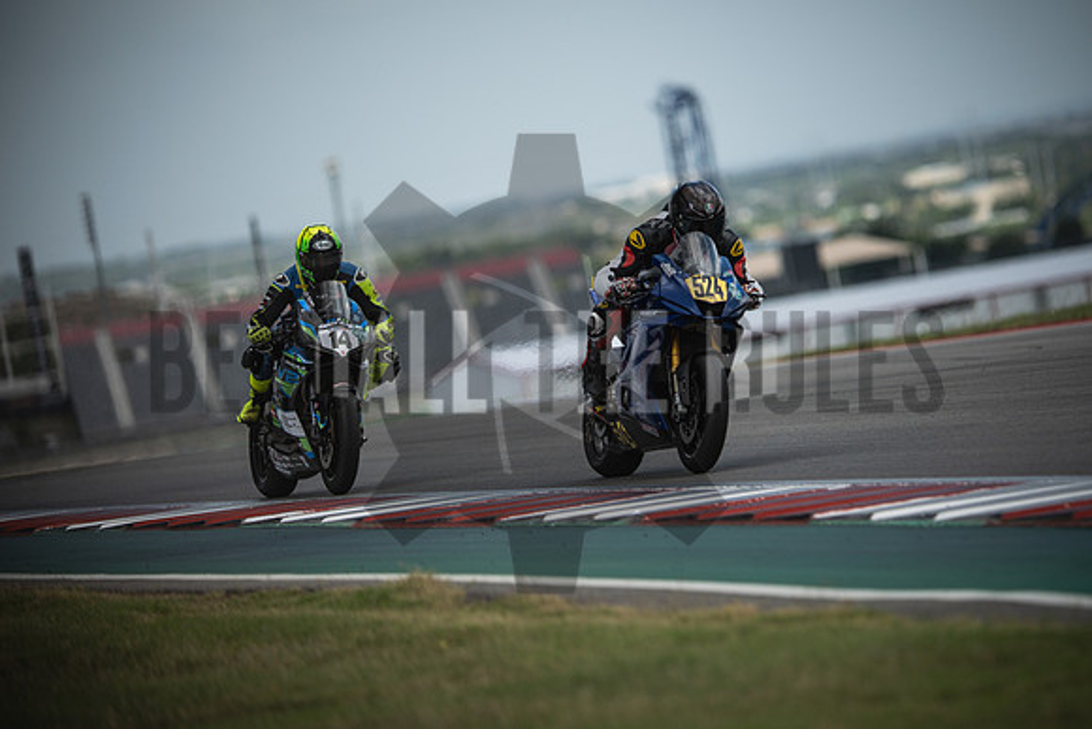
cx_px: 546
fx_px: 9102
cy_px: 364
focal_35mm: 300
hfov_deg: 6.9
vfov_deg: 4.6
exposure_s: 1/4000
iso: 250
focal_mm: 200
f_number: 2
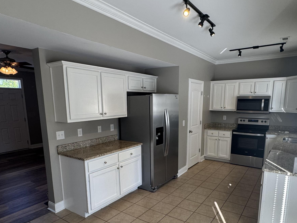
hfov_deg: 71.5
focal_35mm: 24
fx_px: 206
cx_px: 155
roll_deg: +0.1
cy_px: 140
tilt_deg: -11.0
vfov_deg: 56.1
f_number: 2.2
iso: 100
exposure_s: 1/120
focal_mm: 2.22
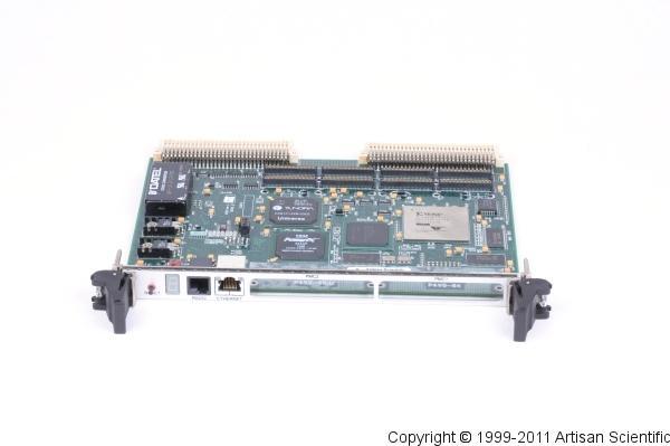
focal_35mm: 112
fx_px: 2092
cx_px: 335
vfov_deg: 12.2
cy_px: 223
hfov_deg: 18.2
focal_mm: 75
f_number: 13
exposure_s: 1/200
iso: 400
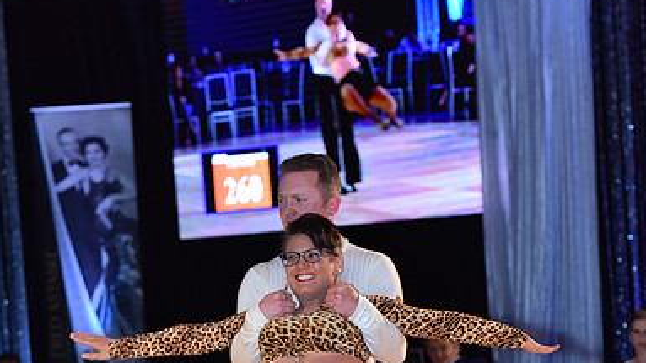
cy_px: 464
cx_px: 325
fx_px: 2774
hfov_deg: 13.3
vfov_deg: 7.4
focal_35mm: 162
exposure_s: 1/250
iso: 2000
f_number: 5
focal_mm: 102
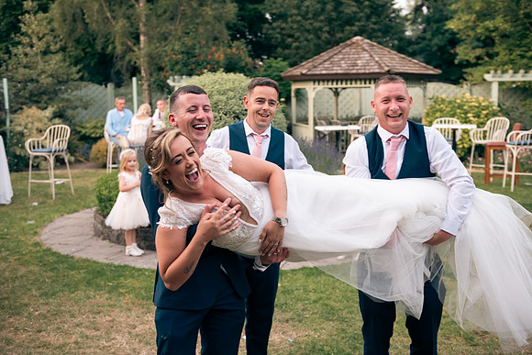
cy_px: 178
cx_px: 266
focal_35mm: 44
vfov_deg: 30.5
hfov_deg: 44.5
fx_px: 650
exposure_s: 1/160
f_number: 3.5
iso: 320
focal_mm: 44
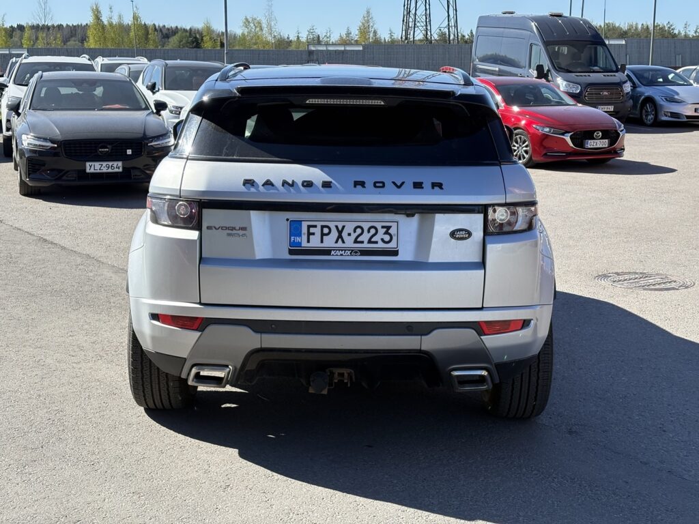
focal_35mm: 52
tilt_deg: -10.6
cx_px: 350
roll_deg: +0.1
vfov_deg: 28.0
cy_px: 262
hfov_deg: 36.8
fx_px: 1050
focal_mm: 5.96
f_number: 1.6
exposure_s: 1/1517
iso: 50
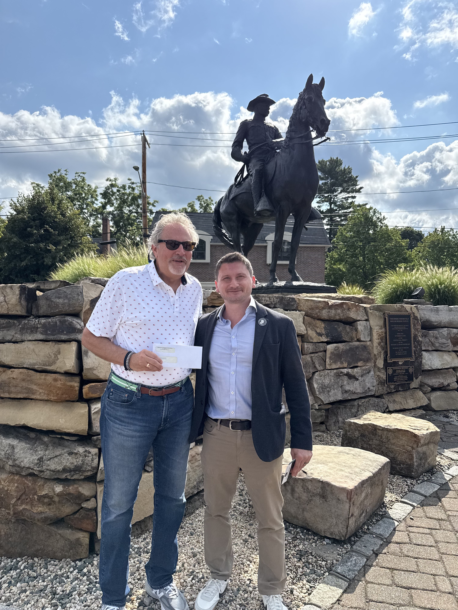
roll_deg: -1.2
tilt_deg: +1.9
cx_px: 229
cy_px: 305
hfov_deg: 56.8
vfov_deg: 71.6
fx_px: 423
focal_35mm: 24
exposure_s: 1/8130
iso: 125
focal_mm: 6.76
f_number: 1.78
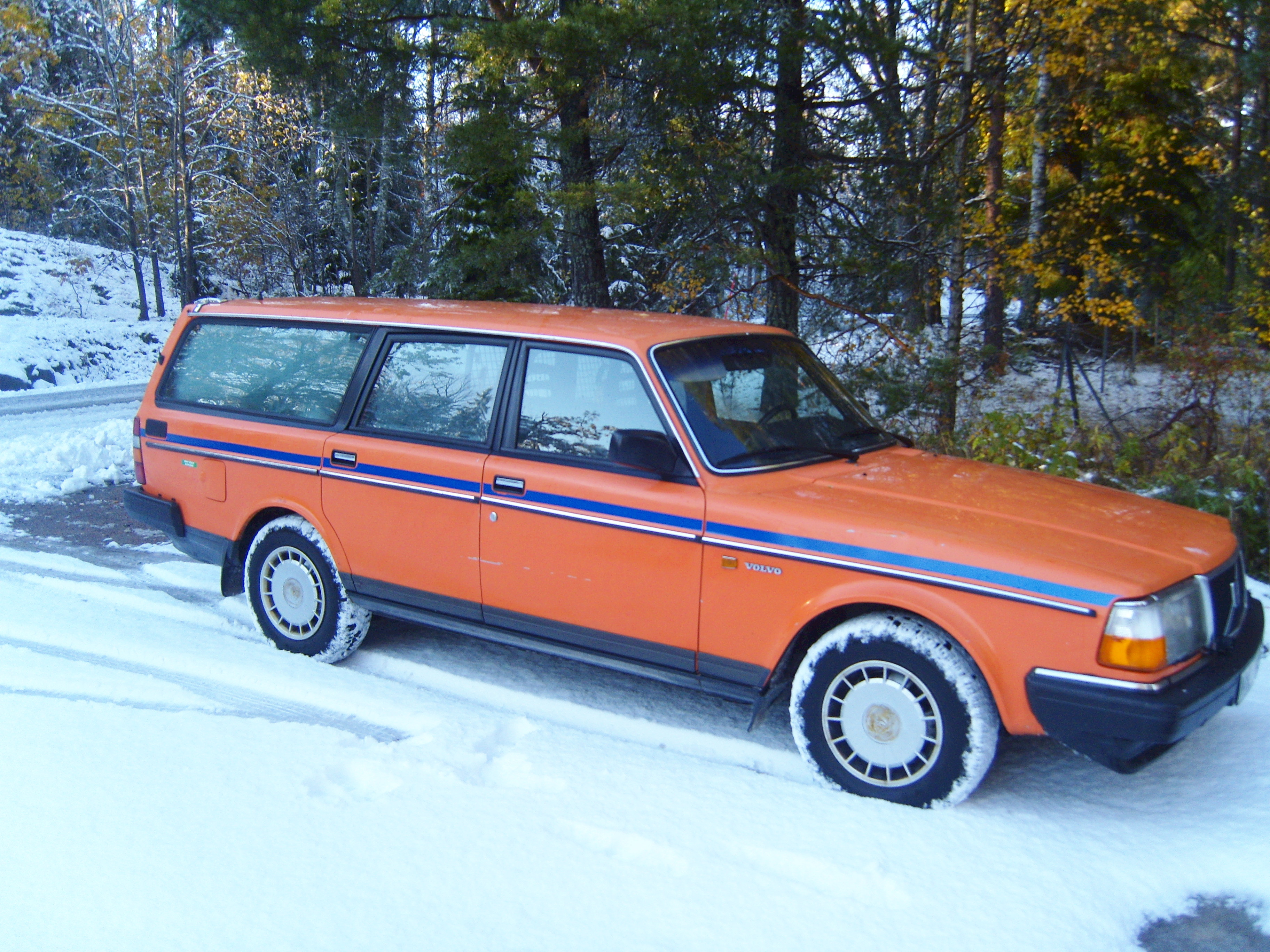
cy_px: 476
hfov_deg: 52.6
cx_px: 635
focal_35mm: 35
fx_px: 1284
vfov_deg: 40.7
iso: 80
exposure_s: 1/180
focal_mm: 7.4
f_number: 2.8
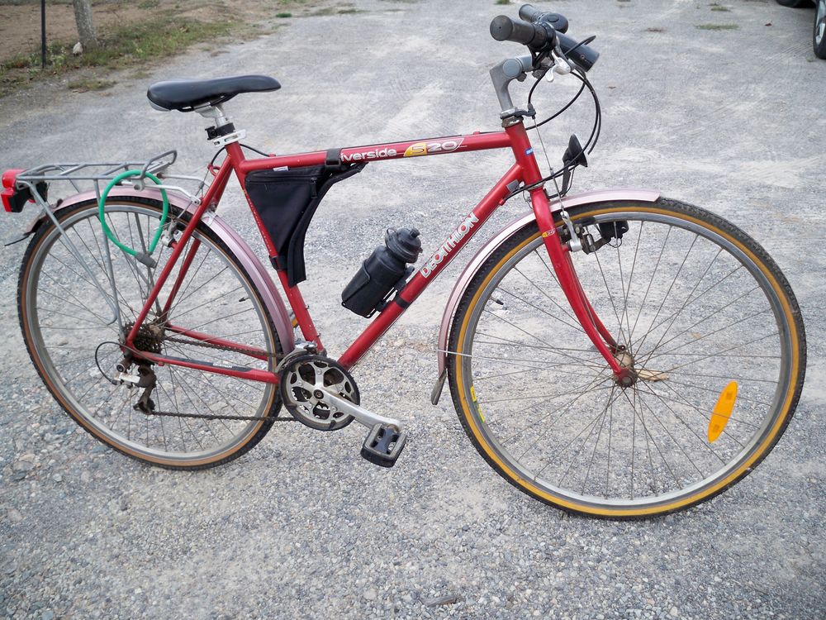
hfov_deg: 52.6
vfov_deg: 40.7
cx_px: 413
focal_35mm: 35
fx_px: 835
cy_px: 310
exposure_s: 1/250
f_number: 3.1
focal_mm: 6.3
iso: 64
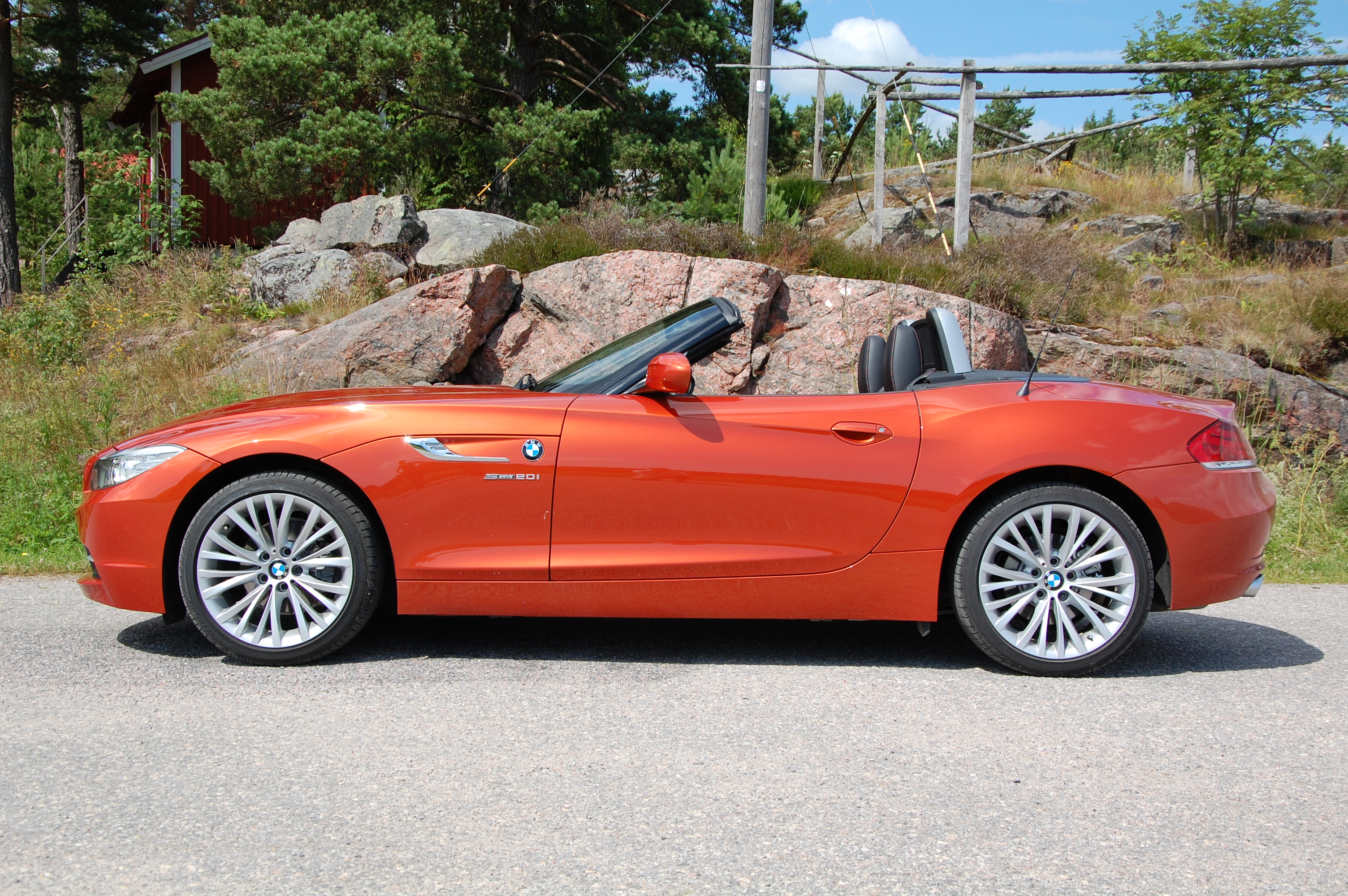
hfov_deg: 43.6
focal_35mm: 45
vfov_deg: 29.8
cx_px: 674
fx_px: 1683
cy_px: 448
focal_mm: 30
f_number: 9
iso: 200
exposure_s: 1/320
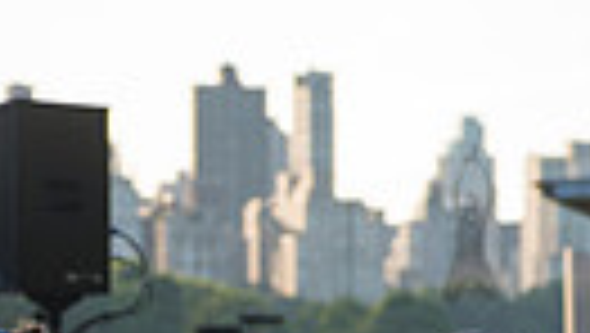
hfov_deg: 10.9
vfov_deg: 6.5
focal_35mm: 185
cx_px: 1049
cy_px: 439
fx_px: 2897
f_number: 3.5
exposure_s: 1/2500
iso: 500
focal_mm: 40
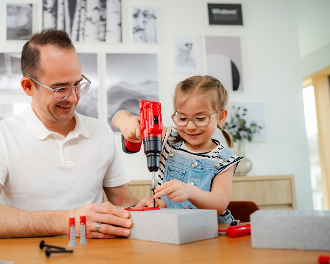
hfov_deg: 45.5
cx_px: 132
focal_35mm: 40
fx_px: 391
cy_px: 132
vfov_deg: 37.4
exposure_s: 1/160
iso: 200
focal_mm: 35
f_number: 2.2
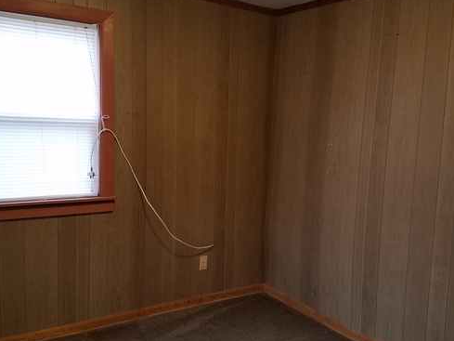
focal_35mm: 34
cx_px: 214
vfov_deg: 41.8
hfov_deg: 53.9
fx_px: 446
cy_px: 166
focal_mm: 4.2
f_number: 1.7
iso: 160
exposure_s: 1/40
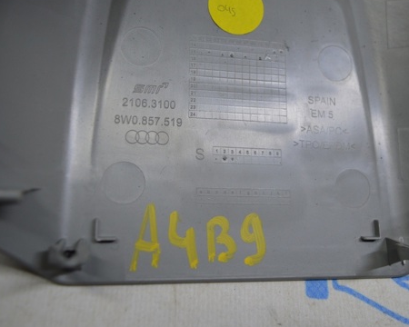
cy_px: 154
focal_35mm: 40
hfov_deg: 45.8
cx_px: 208
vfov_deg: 37.3
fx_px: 484
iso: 400
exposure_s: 1/80
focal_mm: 20
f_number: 4.5
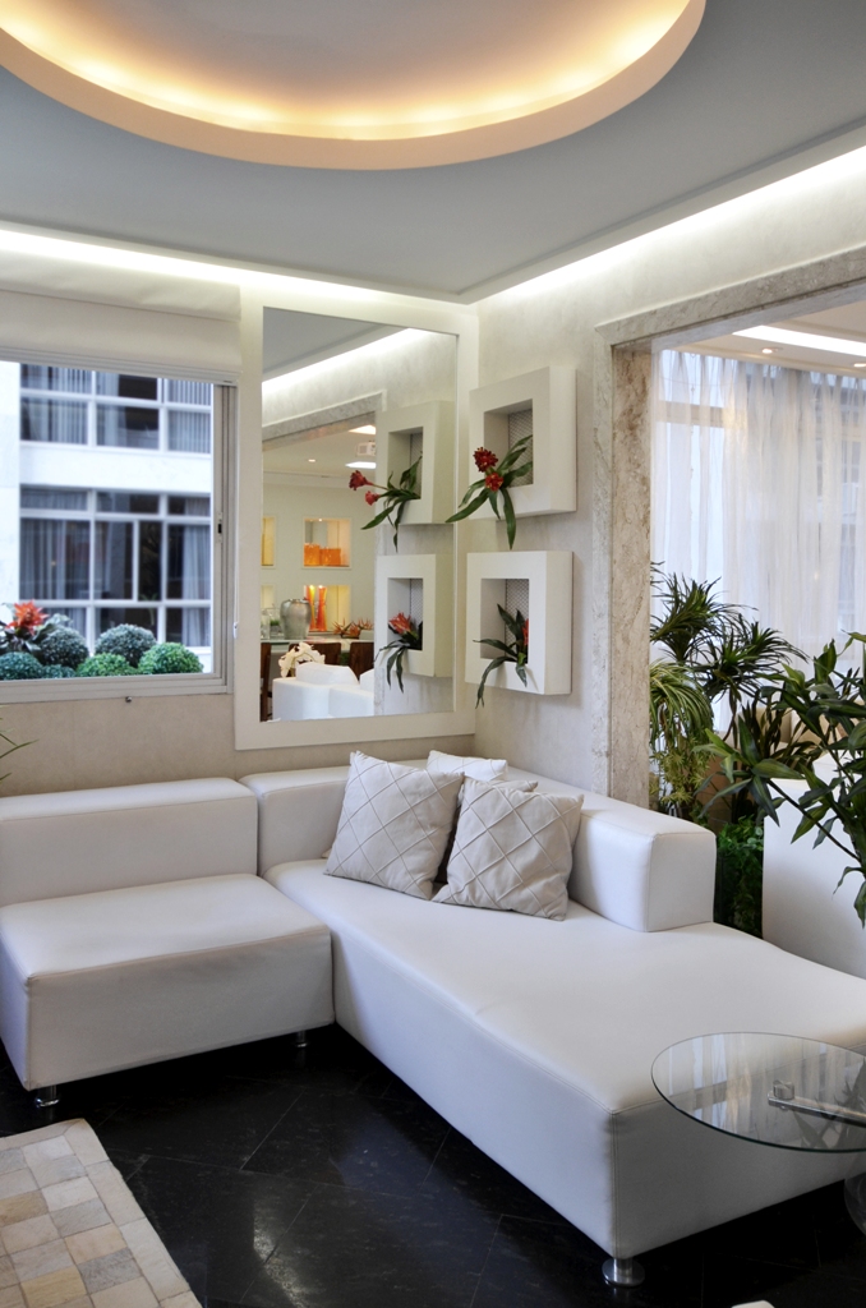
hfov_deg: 43.4
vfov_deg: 62.0
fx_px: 1088
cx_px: 433
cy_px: 654
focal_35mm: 30
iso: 400
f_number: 5.6
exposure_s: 1/30
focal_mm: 20
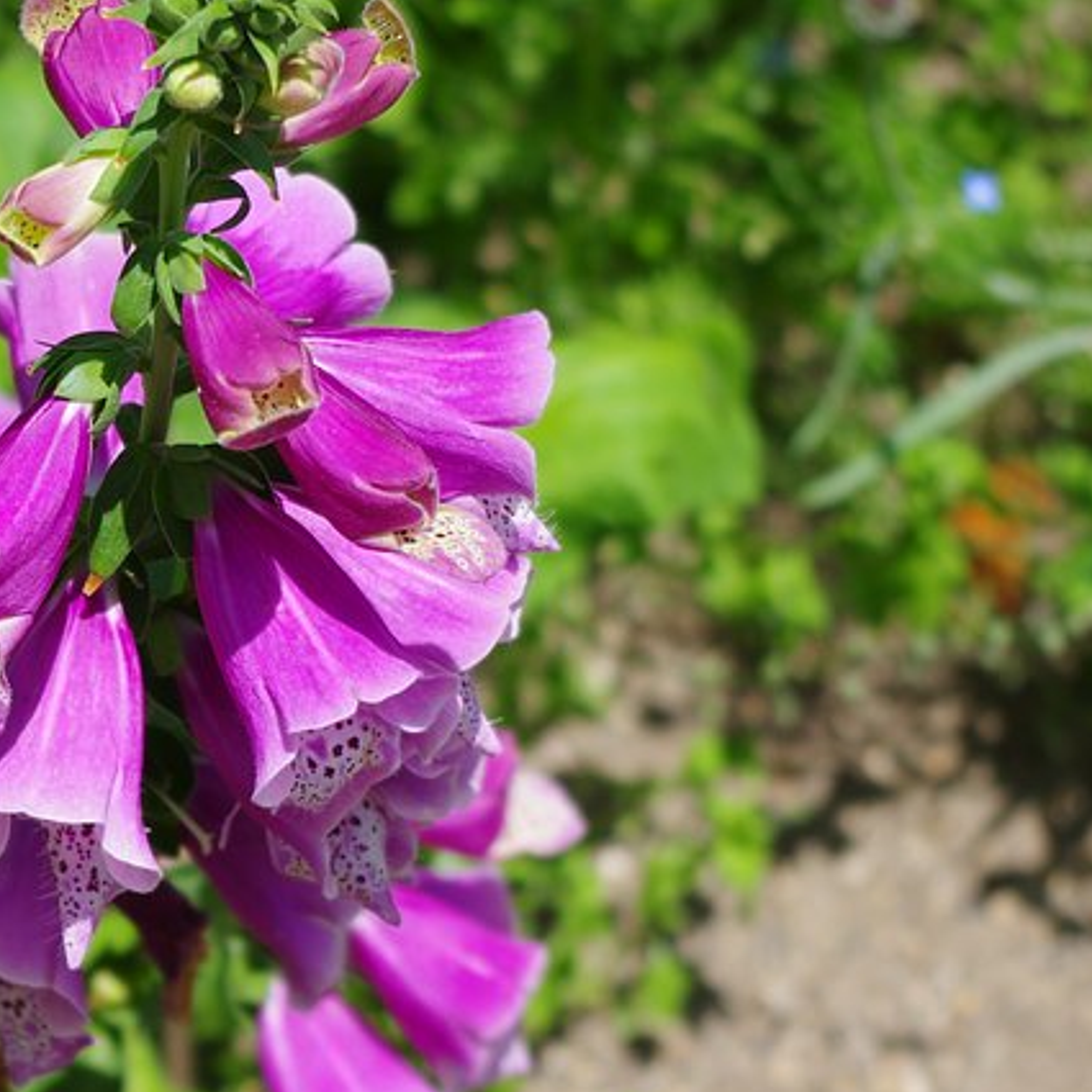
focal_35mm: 168
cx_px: 157
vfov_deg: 10.4
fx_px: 5996
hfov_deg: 10.4
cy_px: 628
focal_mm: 55
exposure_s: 1/250
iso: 80
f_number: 6.3
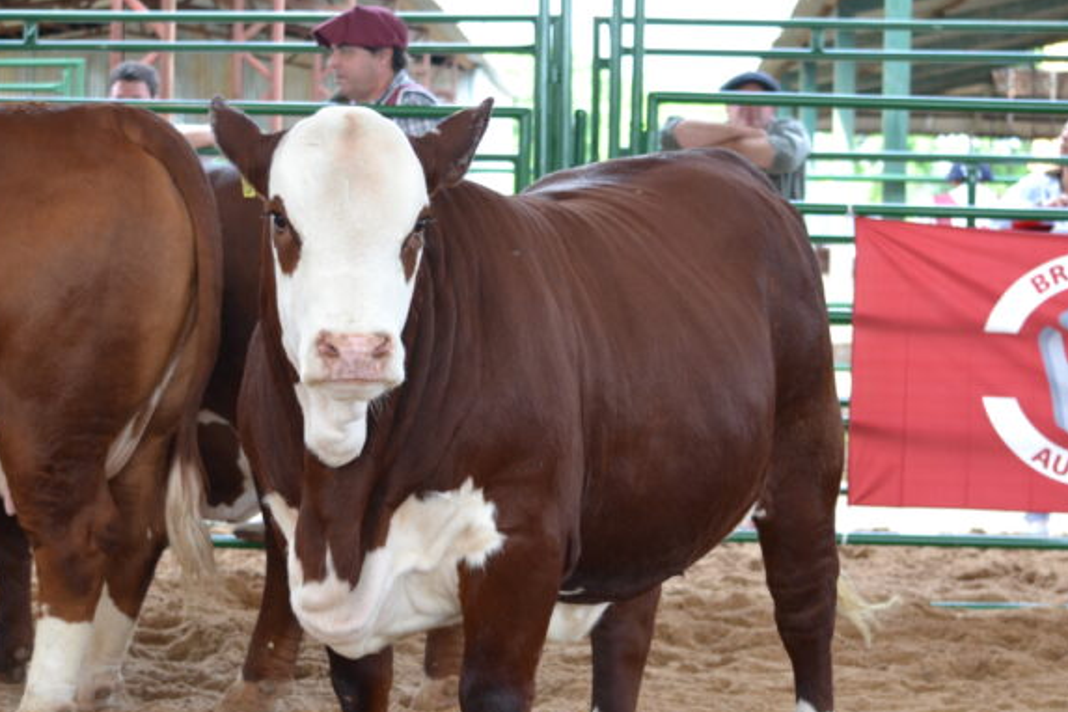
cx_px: 542
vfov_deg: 12.4
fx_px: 3283
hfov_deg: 18.5
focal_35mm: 111
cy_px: 427
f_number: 5.6
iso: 400
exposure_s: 1/125
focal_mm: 55
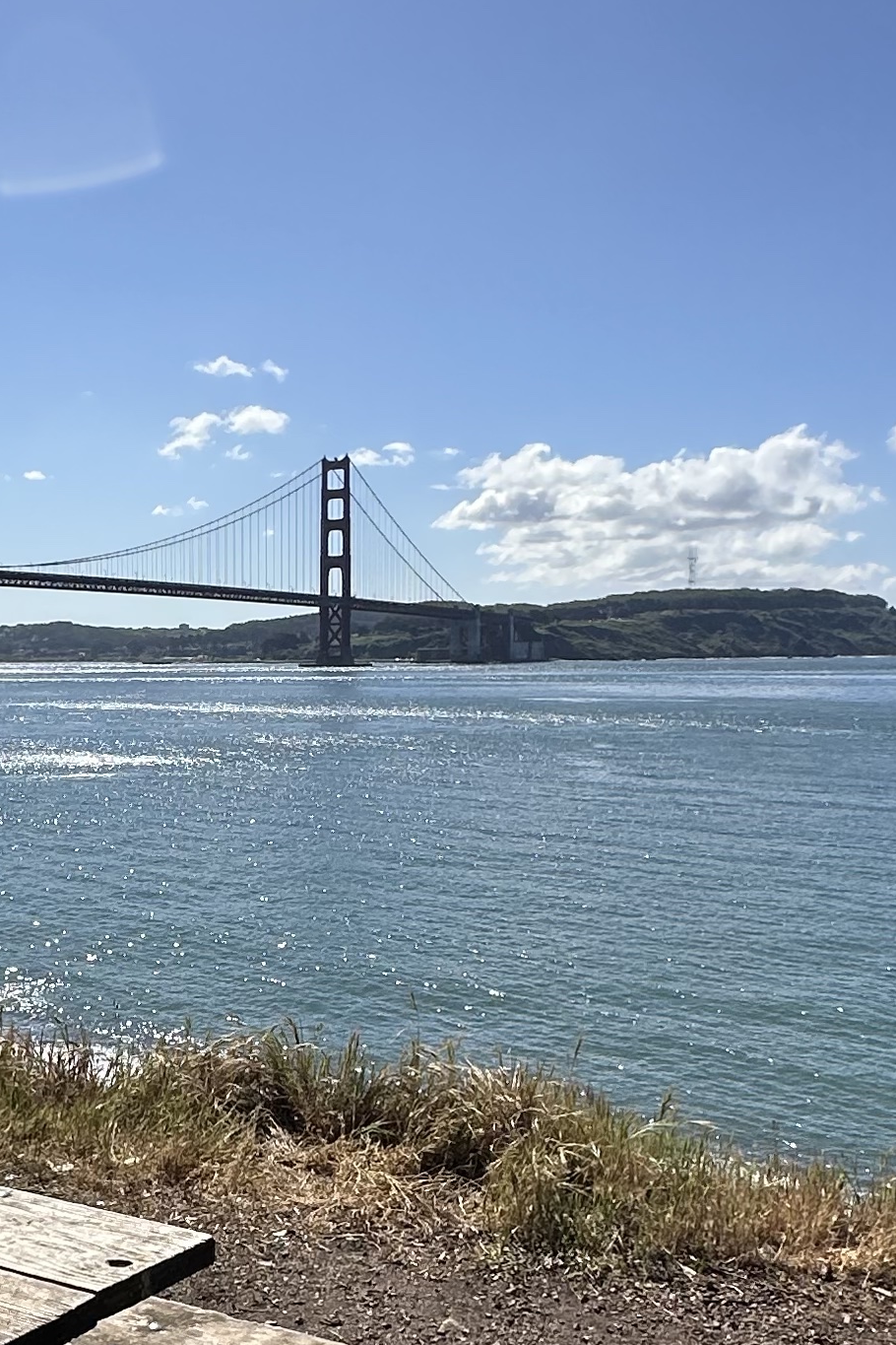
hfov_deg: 30.6
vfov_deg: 45.0
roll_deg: +0.0
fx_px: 1605
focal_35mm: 43
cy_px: 848
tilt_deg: -6.1
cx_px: 207
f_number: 2.2
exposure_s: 1/4000
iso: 50
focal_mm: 2.22
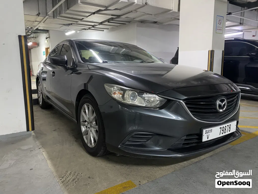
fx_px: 194
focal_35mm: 26
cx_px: 129
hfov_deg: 67.3
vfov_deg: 53.1
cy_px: 97
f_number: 1.8
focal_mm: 4.25
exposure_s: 1/25
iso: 500
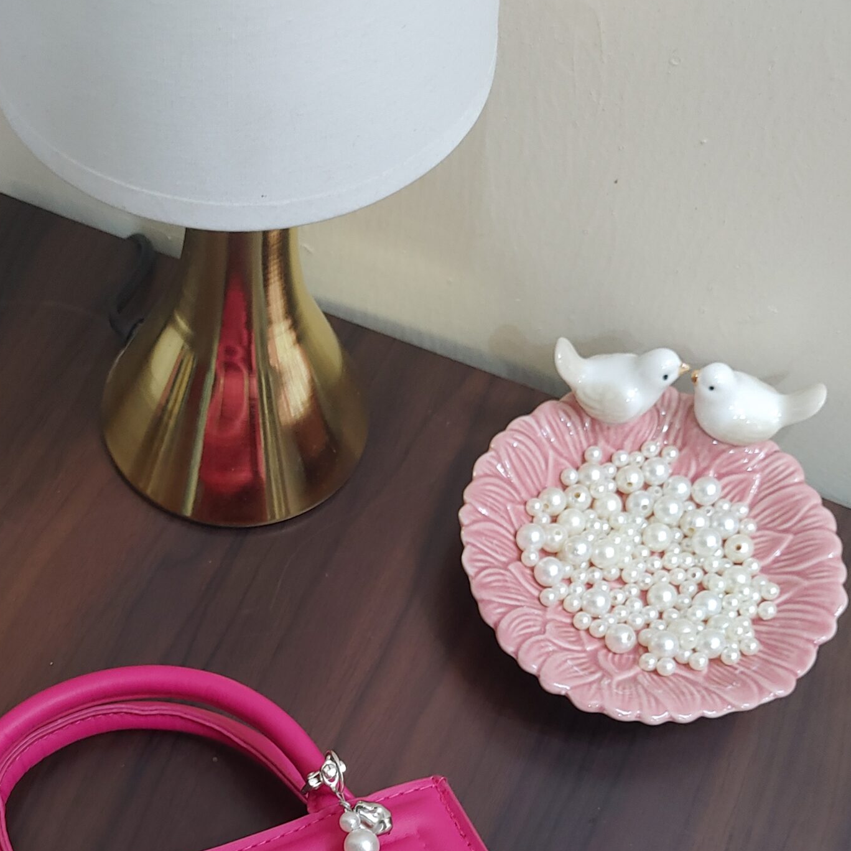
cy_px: 737
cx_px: 300
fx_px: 1196
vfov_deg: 37.1
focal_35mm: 43
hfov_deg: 38.8
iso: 250
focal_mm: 4.36
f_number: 1.8
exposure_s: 1/20
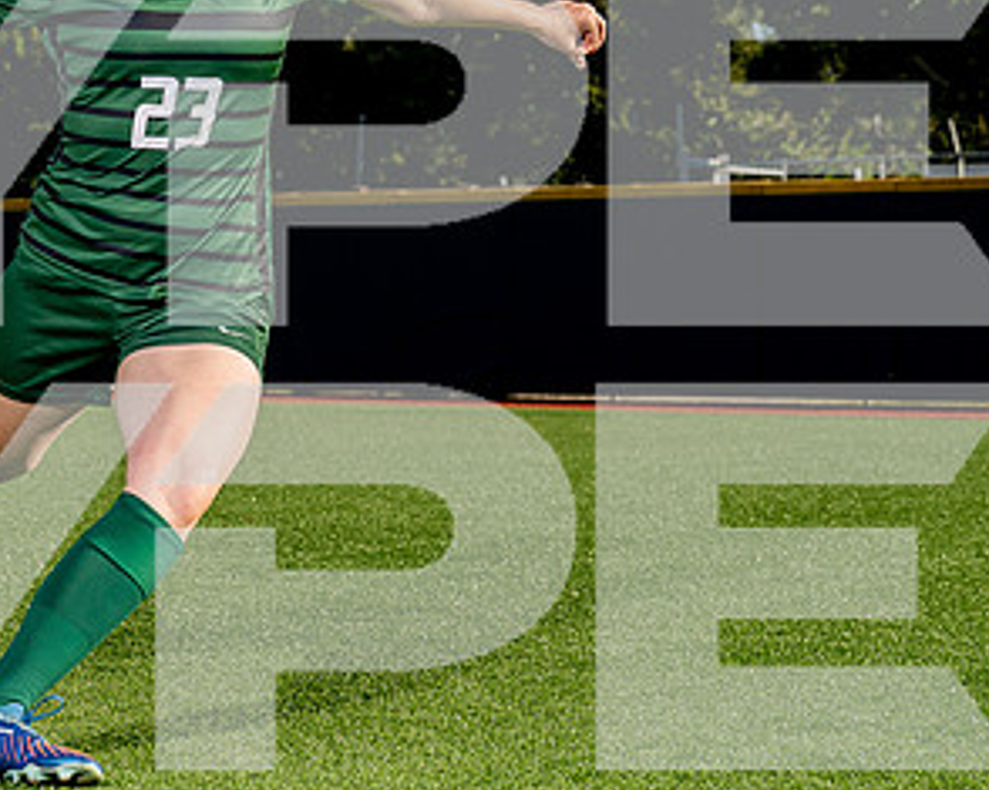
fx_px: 3511
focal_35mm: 120
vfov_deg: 12.8
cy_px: 210
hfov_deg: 15.9
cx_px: 146
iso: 100
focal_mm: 50
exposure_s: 1/1250
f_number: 5
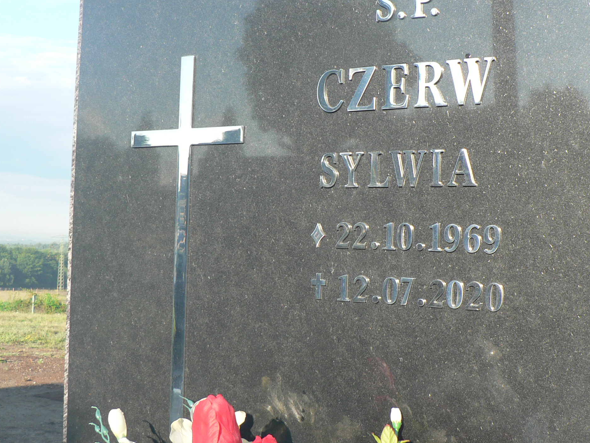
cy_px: 196
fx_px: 835
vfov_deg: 29.7
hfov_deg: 38.9
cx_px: 282
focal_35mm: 49
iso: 80
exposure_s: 1/125
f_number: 4
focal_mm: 6
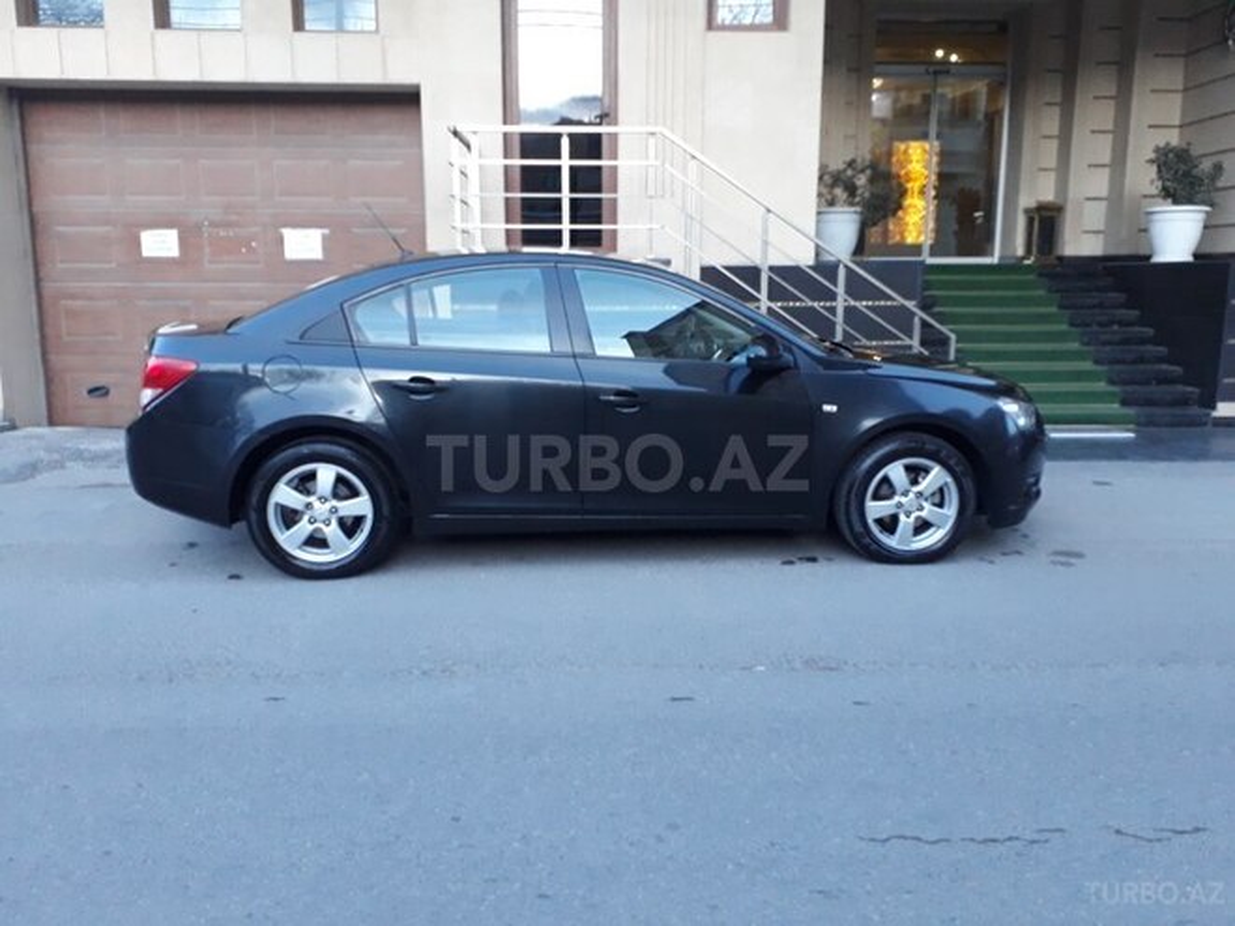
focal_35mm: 27
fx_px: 963
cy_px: 463
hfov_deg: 65.3
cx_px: 618
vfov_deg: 51.4
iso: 250
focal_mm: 3.6
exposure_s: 1/17
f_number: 1.9
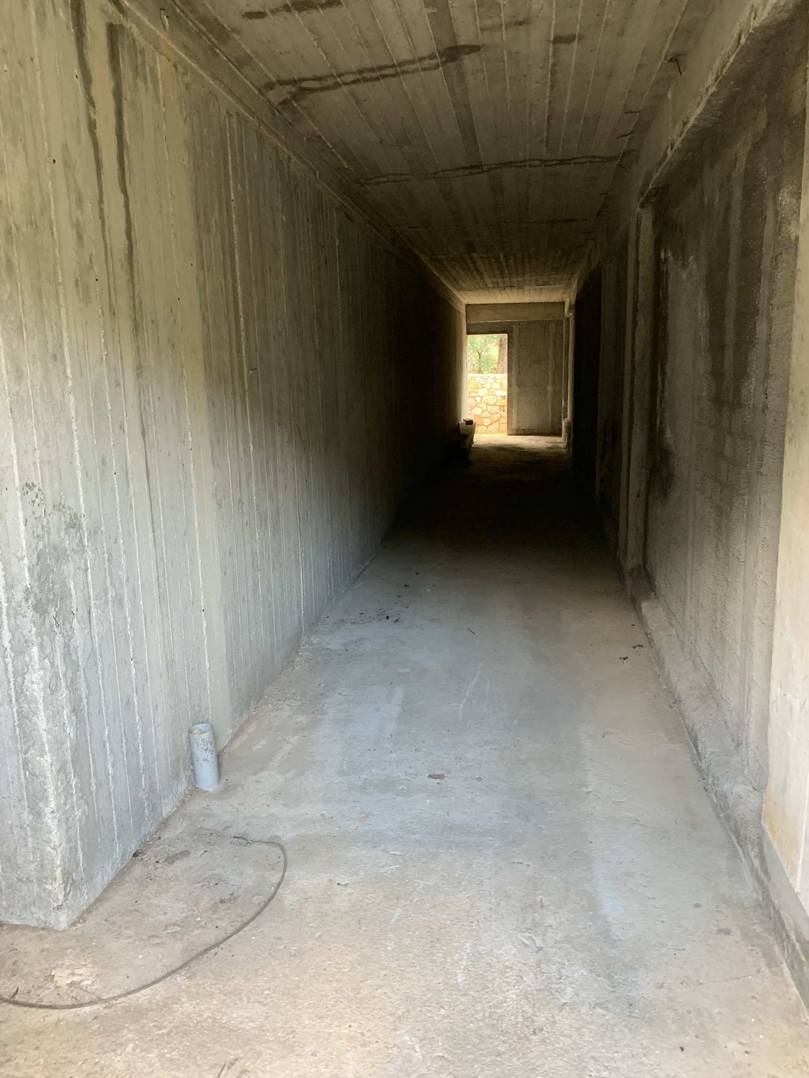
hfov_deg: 53.1
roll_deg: +2.3
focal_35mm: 26
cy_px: 539
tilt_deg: -9.4
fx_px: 810
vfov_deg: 67.3
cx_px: 404
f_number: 1.8
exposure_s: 1/60
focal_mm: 4.25
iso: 250
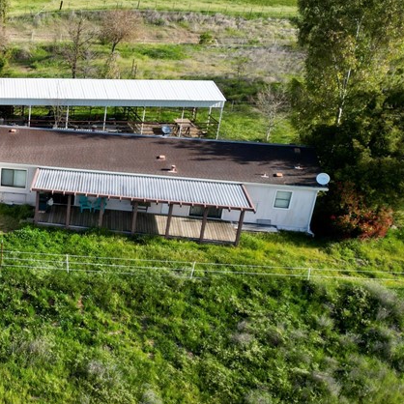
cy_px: 228
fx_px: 687
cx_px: -63
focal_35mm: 52
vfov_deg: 32.7
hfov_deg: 29.0
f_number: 1.7
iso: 130
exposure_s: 1/2000
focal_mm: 6.72
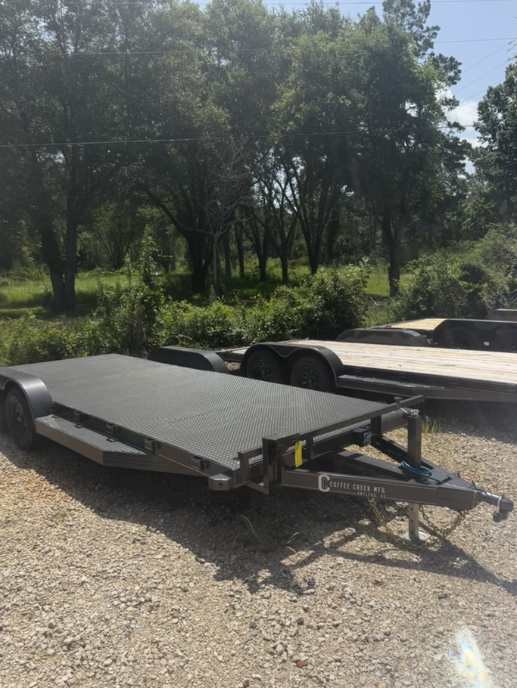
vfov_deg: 65.2
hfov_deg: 51.3
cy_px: 372
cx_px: 242
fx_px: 537
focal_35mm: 27
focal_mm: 6.76
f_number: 1.78
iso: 80
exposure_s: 1/5319
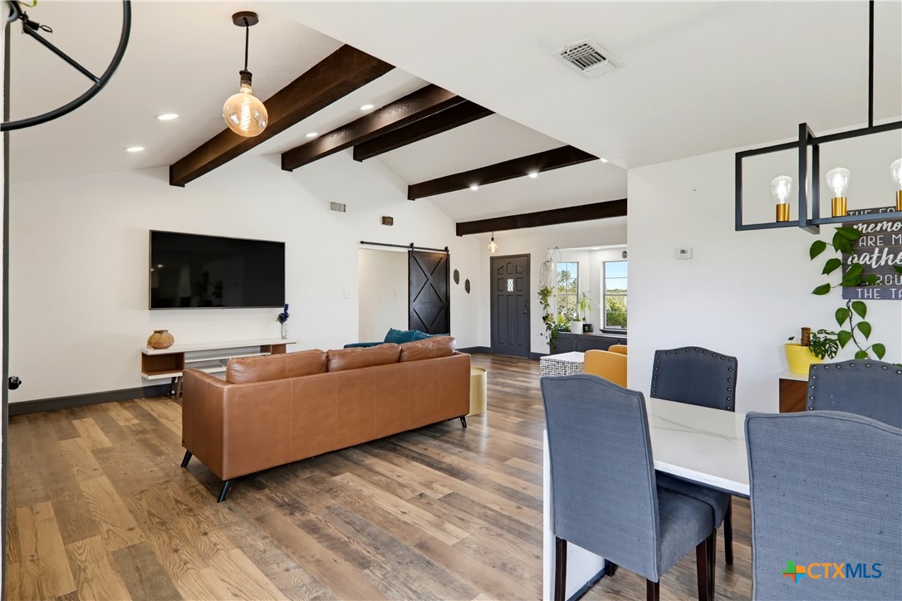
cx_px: 451
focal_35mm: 17
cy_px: 300
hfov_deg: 93.3
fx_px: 426
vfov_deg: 70.4
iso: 500
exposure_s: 1/25
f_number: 7.1
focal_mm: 11.5
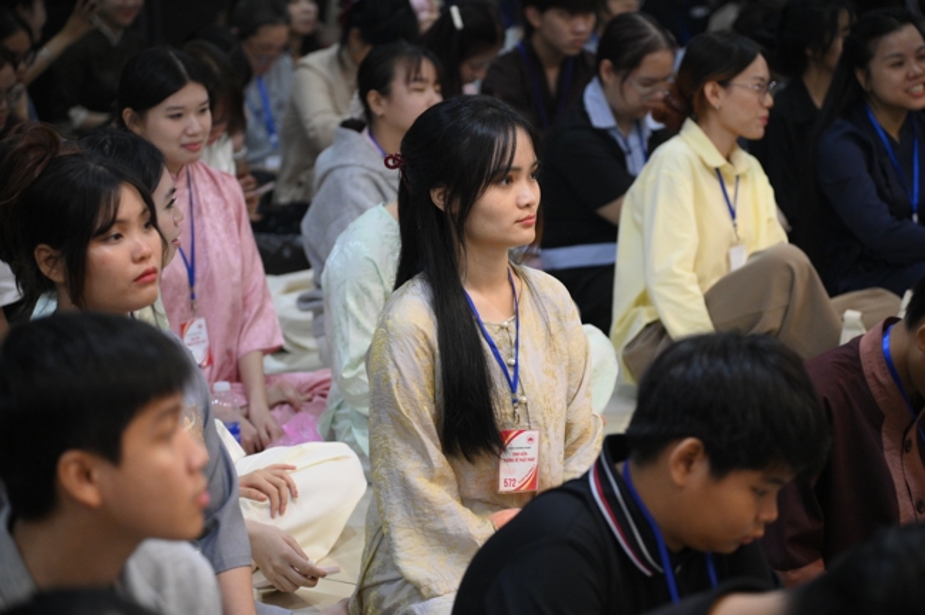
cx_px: 462
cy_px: 308
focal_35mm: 120
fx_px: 3080
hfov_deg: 17.1
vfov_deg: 11.4
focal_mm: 120
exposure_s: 1/100
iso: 5000
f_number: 4
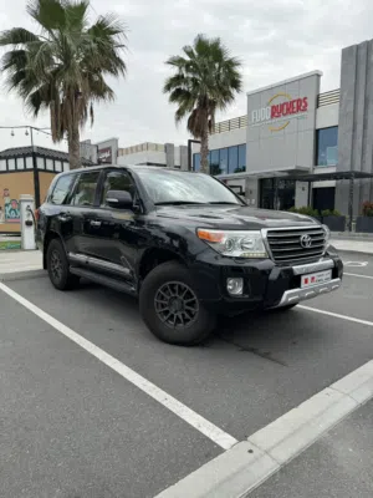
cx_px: 186
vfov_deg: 71.6
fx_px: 345
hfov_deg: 56.8
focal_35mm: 24
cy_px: 249
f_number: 1.78
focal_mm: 6.76
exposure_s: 1/2445
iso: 100
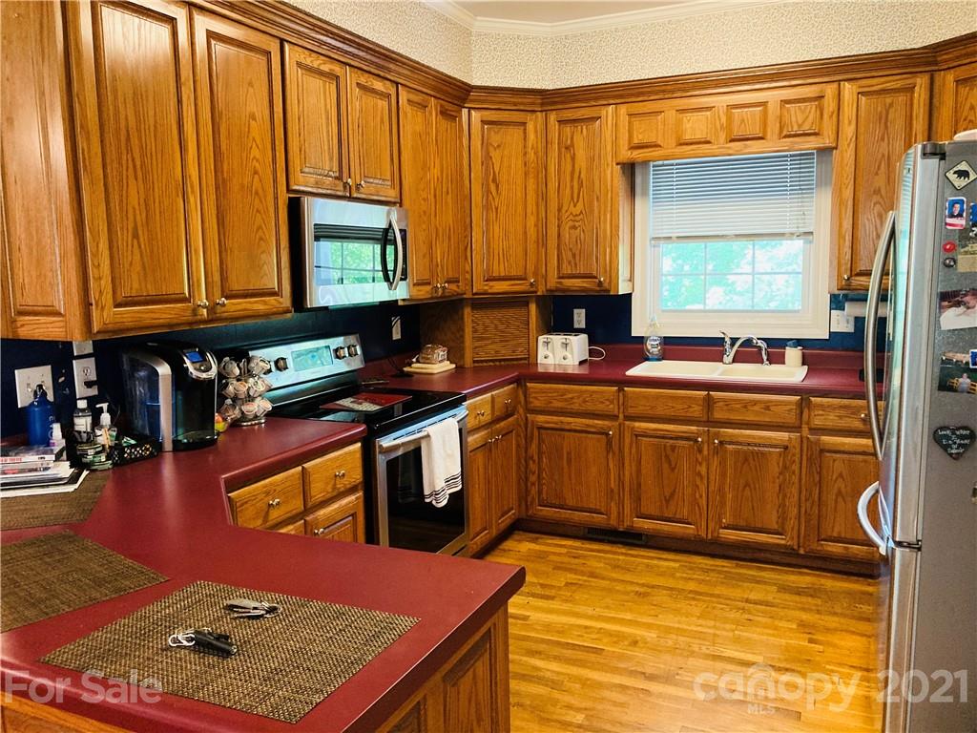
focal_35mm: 28
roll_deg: -0.3
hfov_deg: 63.4
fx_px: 790
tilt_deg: -7.3
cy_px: 366
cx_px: 488
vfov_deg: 49.7
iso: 400
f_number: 1.8
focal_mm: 3.99
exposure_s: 1/30
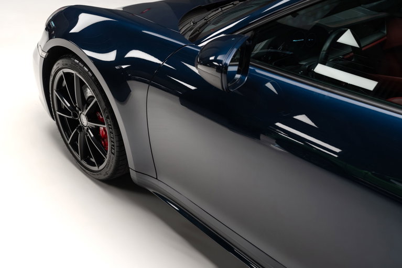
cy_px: 134
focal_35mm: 33
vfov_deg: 40.0
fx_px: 369
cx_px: 201
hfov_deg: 57.2
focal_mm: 33
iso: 1600
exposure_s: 1/60
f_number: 4
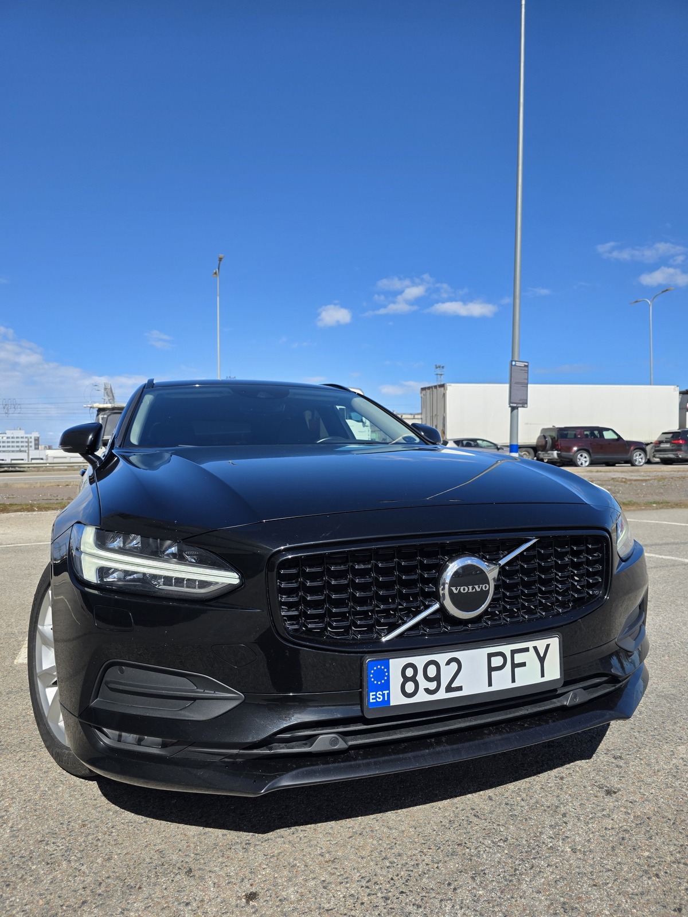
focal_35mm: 23
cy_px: 458
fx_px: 610
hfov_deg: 58.9
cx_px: 344
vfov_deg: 73.9
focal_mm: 6.3
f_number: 1.7
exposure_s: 1/7333
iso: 80
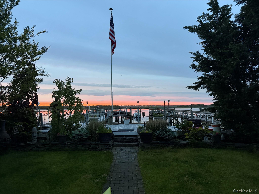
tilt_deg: +3.7
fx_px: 180
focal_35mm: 24
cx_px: 130
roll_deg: +1.0
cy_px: 97
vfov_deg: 56.8
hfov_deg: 71.6
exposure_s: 1/45
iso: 800
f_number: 1.78
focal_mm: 6.76
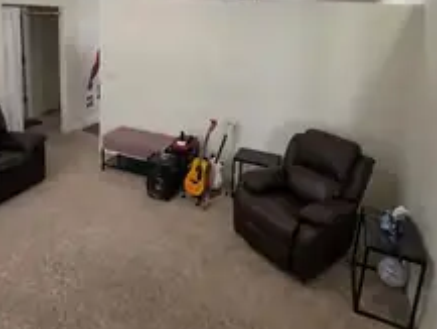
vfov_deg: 54.1
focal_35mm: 24
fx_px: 303
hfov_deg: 71.4
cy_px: 81
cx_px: 195
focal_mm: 2.2
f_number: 1.9
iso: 80
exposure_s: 1/120
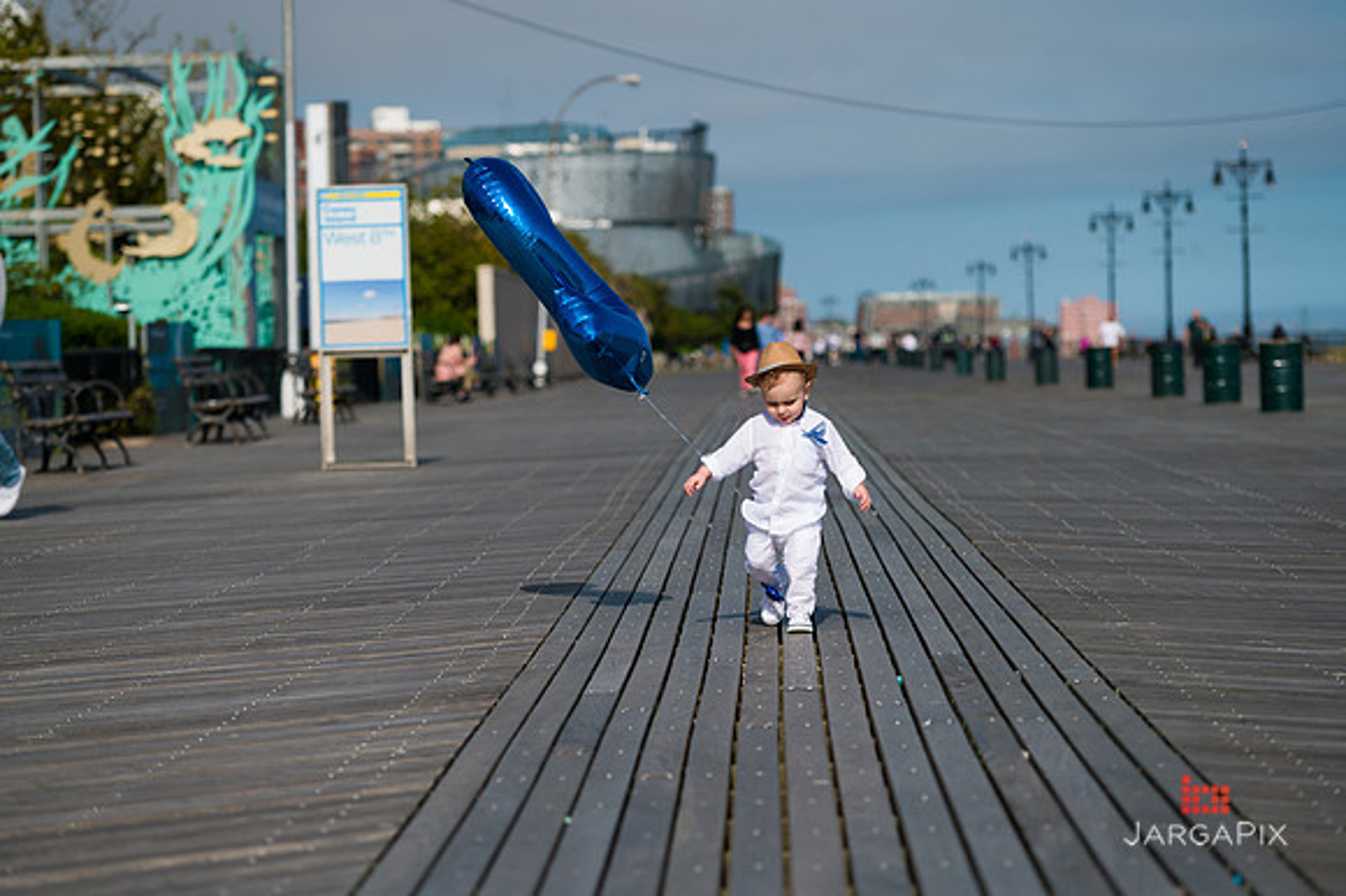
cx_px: 673
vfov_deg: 12.4
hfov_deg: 18.6
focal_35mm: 110
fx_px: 4110
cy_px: 448
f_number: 4
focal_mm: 110
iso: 200
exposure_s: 1/6400
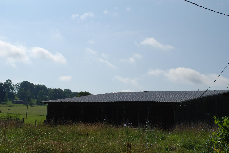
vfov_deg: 25.8
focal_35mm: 52
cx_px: 114
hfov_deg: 37.8
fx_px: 334
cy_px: 76
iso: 100
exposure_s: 1/400
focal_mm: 35
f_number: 10
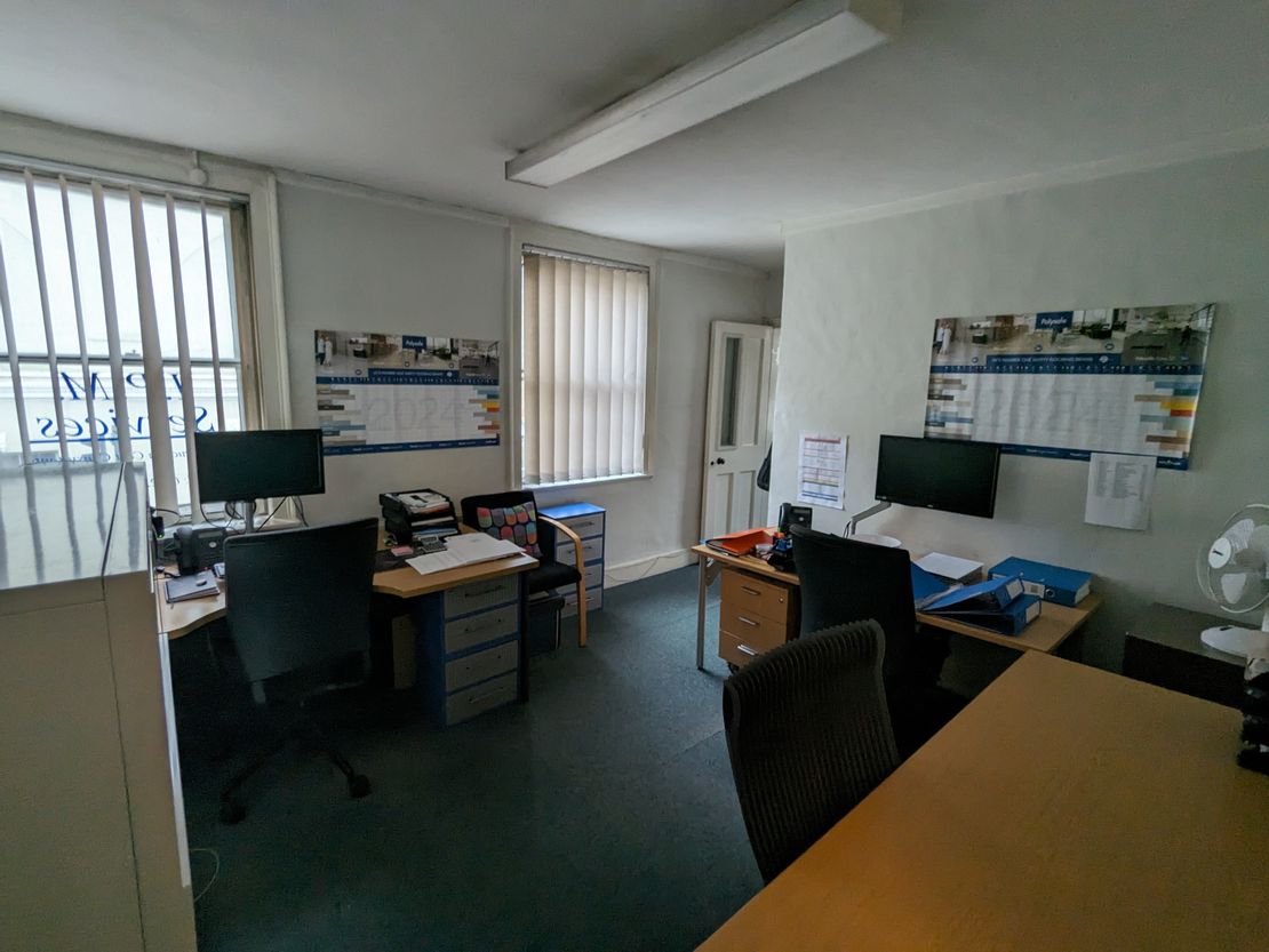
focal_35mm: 16
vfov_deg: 78.1
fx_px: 587
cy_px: 476
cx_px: 634
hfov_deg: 94.5
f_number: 2.2
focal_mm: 2.35
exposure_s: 1/25
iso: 108
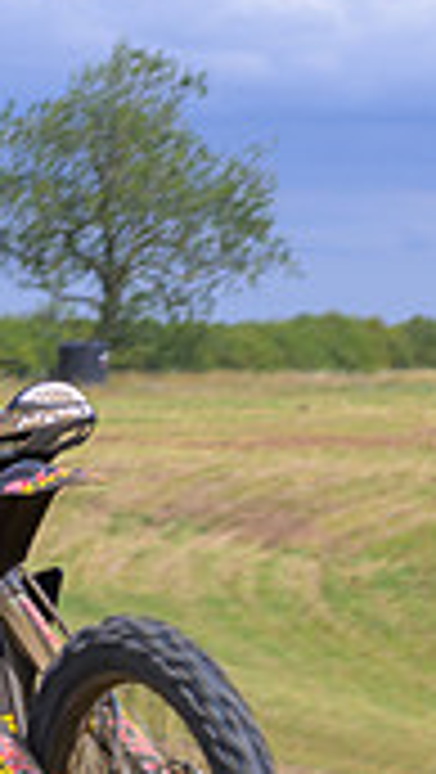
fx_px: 4451
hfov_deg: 5.6
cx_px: -210
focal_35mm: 217
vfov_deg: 9.9
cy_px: 712
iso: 50
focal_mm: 44
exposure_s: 1/500
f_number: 4
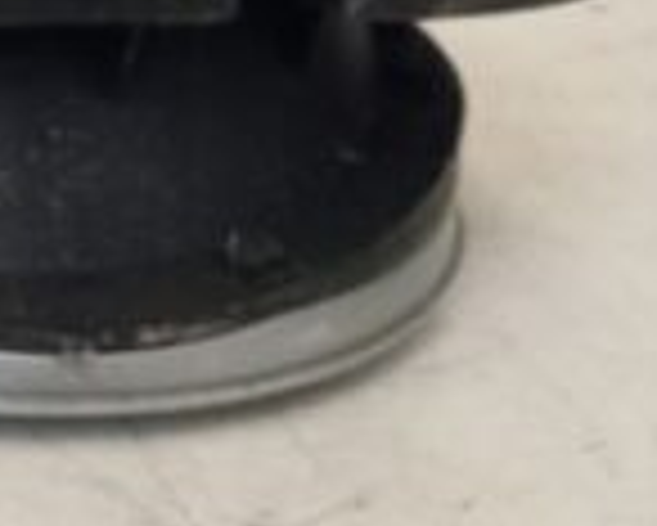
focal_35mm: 131
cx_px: -842
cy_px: -119
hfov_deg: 12.2
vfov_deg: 11.5
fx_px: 2549
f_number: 1.8
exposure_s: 1/20
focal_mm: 4.22
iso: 956
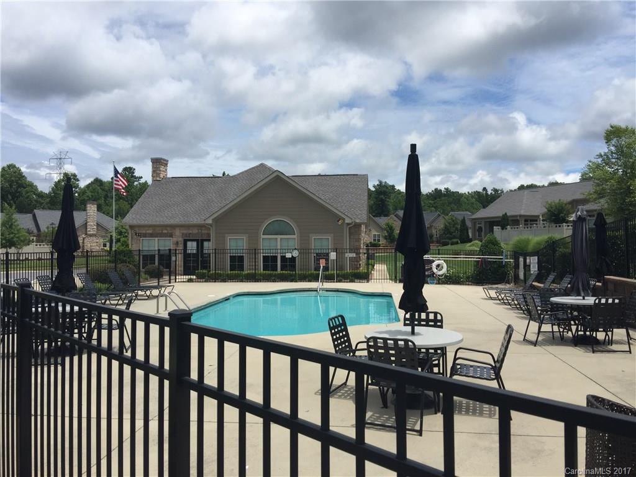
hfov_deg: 61.7
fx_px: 533
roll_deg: -0.3
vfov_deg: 48.2
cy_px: 238
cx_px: 318
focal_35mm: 29
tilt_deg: +1.6
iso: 32
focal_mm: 4.15
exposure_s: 1/2825
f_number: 2.2
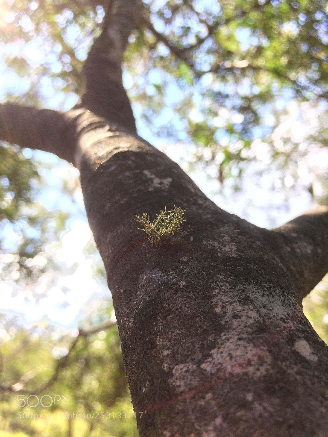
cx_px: 164
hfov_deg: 48.2
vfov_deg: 61.7
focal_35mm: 29
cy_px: 218
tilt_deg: +26.4
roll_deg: -11.2
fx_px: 366
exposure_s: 1/148
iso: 32
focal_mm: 4.15
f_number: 2.2
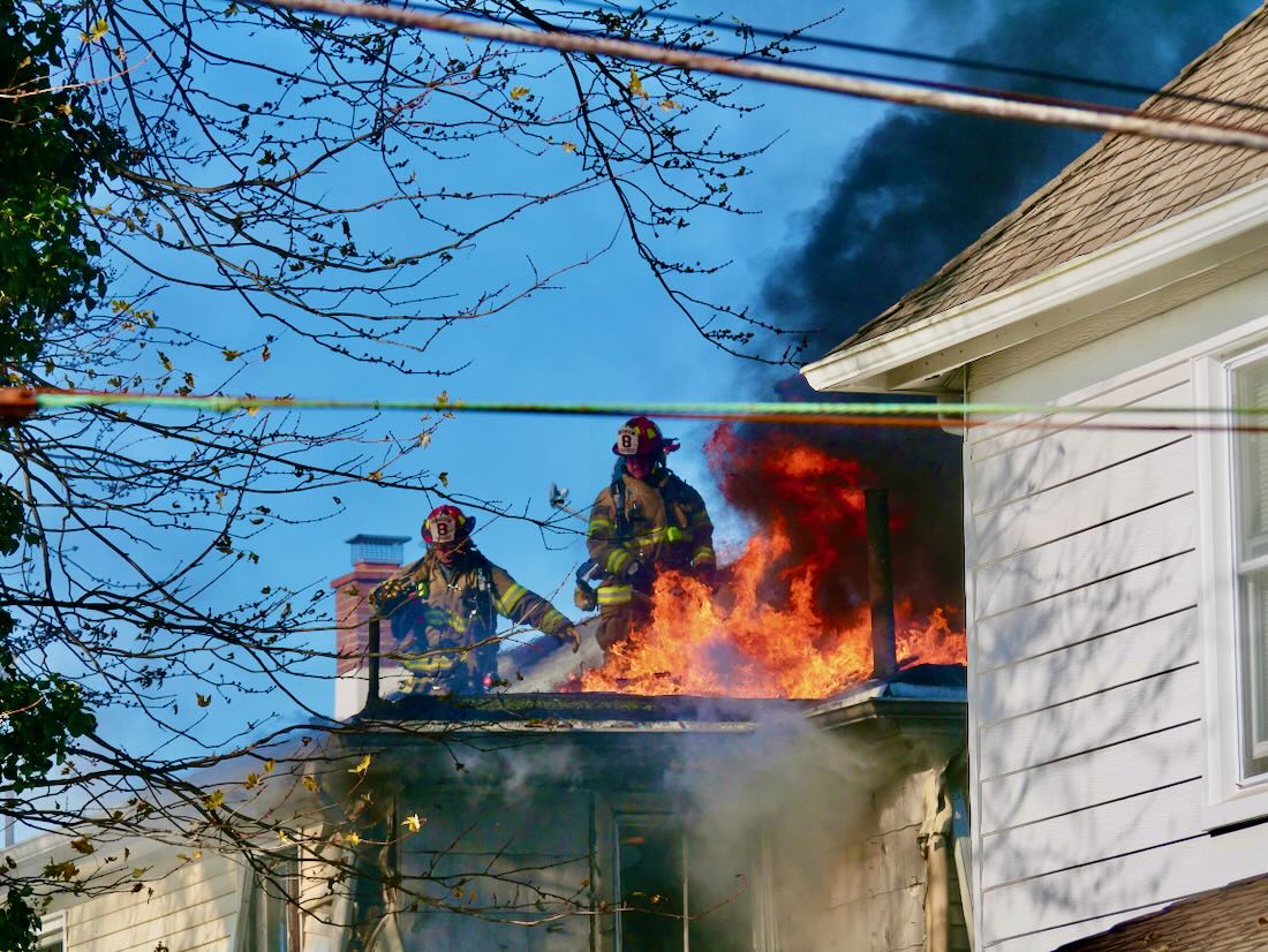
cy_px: 476
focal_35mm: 200
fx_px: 7329
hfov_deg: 9.9
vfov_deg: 7.4
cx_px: 634
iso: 200
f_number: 5.6
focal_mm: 100
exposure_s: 1/1000
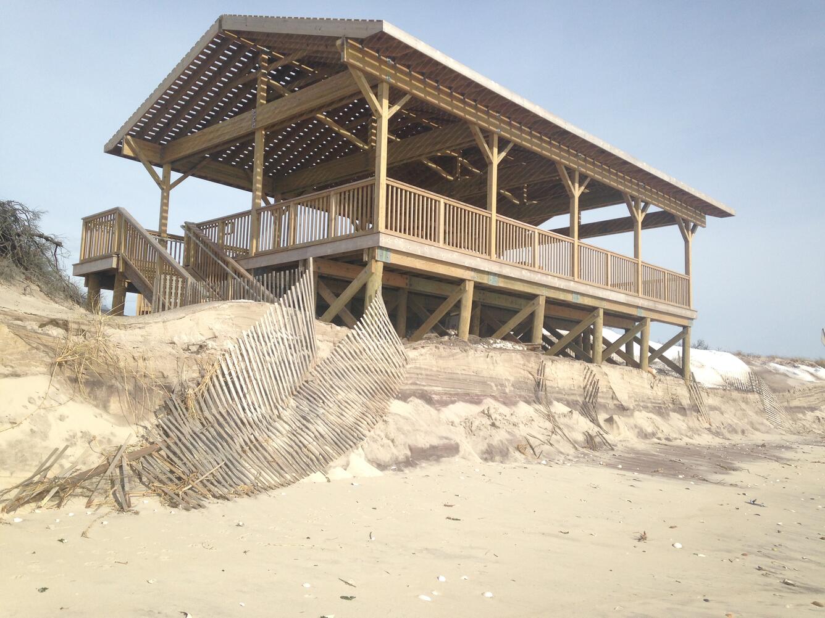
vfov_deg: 42.9
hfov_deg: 55.4
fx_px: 786
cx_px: 412
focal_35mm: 33
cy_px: 309
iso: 50
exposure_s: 1/2088
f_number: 2.4
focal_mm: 4.12
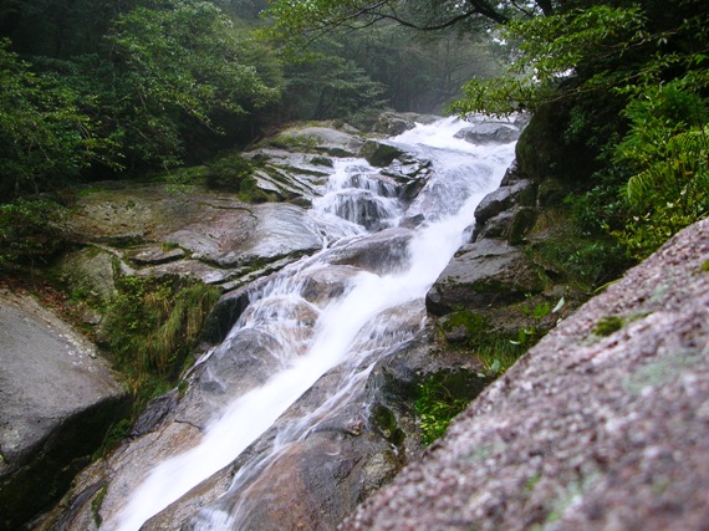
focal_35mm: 35
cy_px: 266
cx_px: 354
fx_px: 717
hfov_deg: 52.6
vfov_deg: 40.7
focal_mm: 5.8
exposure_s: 1/15.7
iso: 50
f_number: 2.8
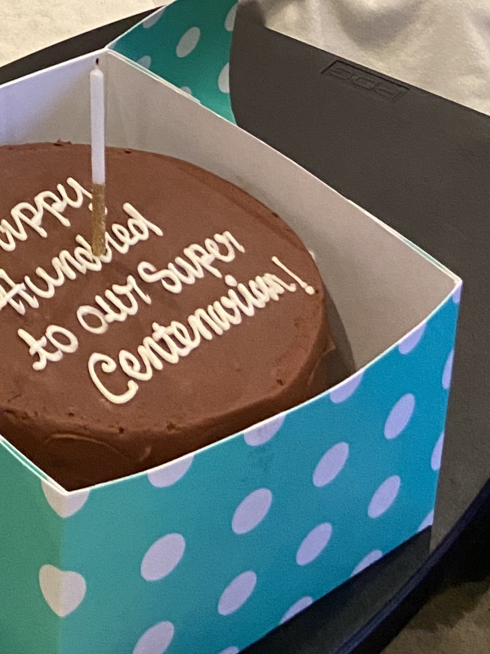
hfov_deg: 16.9
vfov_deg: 20.7
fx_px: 1567
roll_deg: +1.5
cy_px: -271
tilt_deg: -19.4
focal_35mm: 83
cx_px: -122
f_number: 1.8
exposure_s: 1/47
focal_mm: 4.25
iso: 500
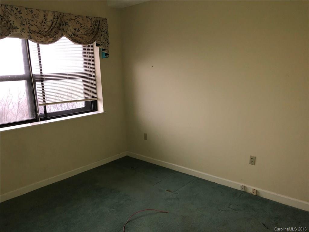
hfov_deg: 63.4
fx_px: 250
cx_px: 154
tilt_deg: -10.6
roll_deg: +0.9
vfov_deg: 49.7
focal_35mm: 28
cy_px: 116
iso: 200
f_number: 1.8
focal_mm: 3.99
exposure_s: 1/40
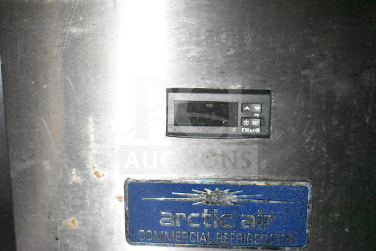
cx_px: 188
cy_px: 126
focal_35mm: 45
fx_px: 470
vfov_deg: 29.9
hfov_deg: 43.6
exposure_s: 1/50
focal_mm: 30
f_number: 4.2
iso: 18000
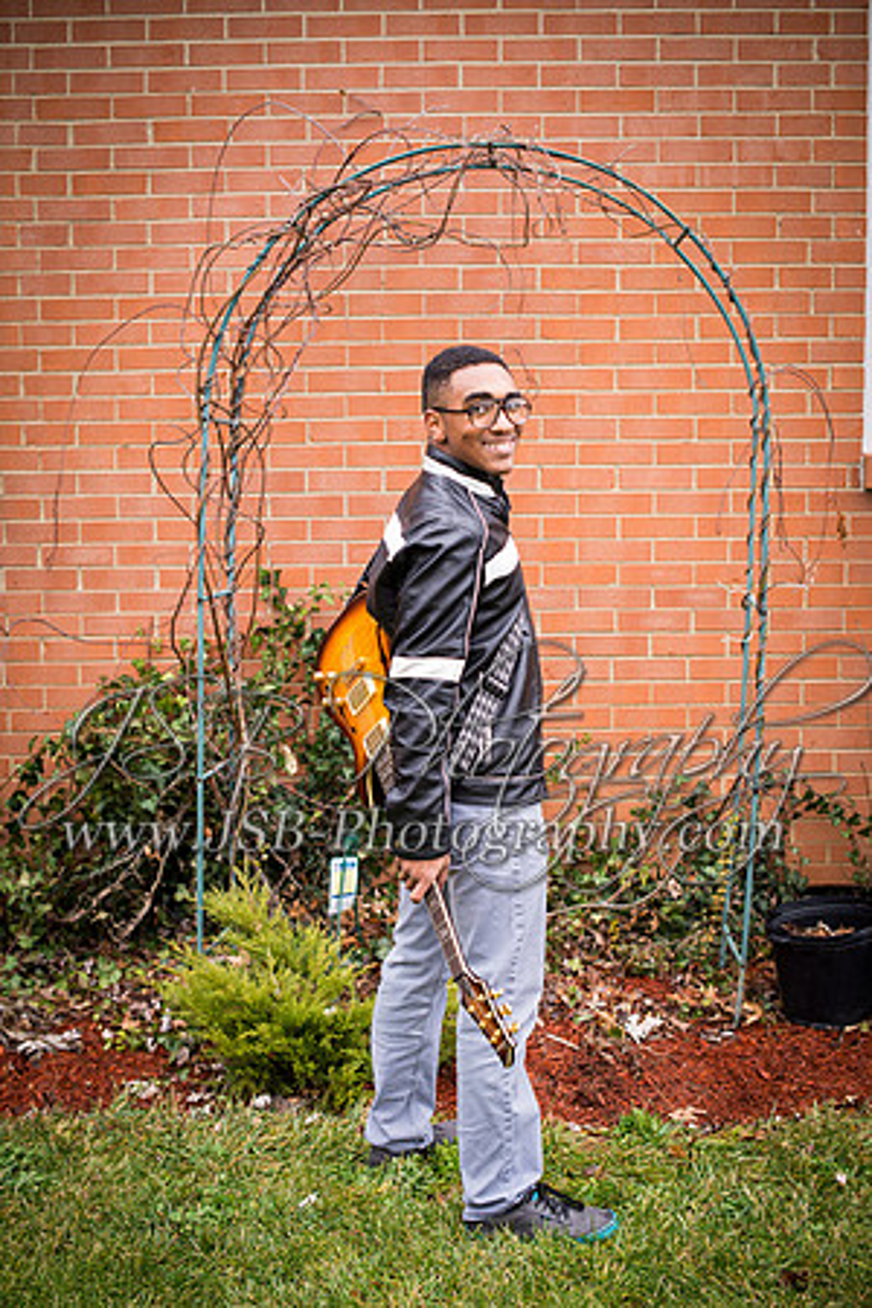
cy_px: 654
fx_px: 1817
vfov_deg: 39.6
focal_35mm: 50
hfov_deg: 27.0
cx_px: 436
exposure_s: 1/125
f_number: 2.8
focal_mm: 50
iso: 200
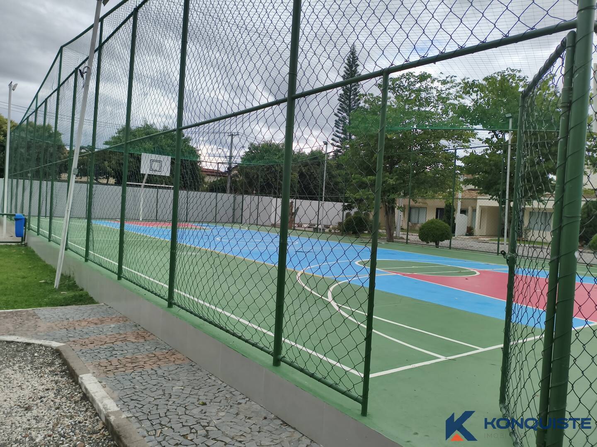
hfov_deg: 67.3
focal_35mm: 26
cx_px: 298
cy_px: 224
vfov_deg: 53.1
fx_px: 448
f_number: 1.5
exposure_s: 1/1993
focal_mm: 4.94
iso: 80
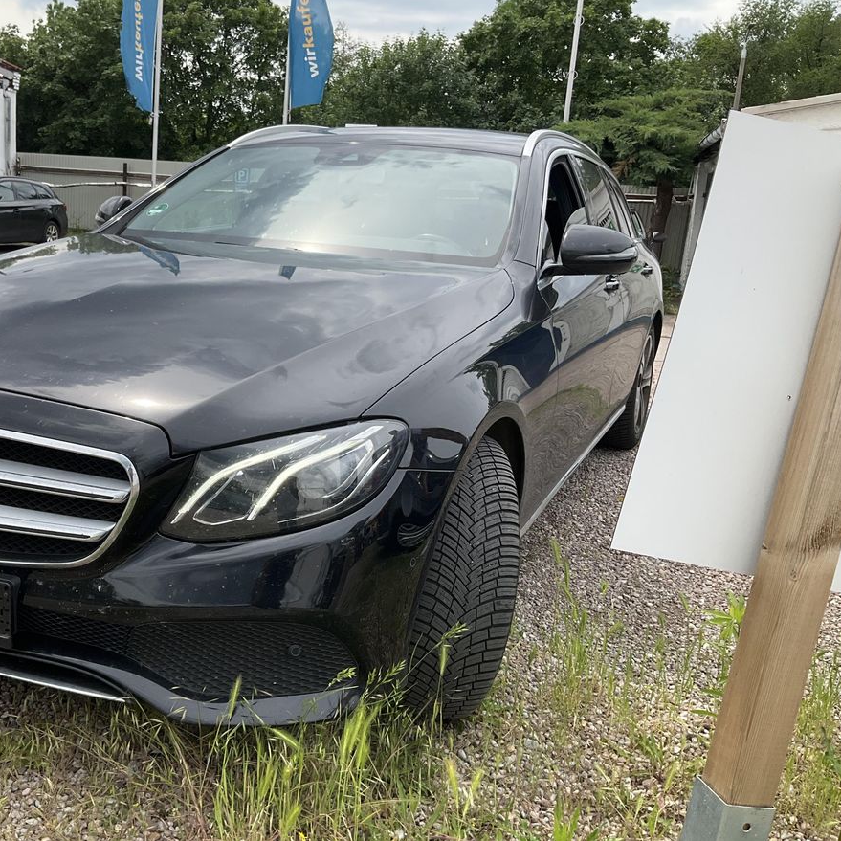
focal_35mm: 35
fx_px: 962
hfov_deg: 46.5
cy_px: 411
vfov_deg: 47.2
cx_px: 280
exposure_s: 1/1098
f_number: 1.8
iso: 25
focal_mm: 3
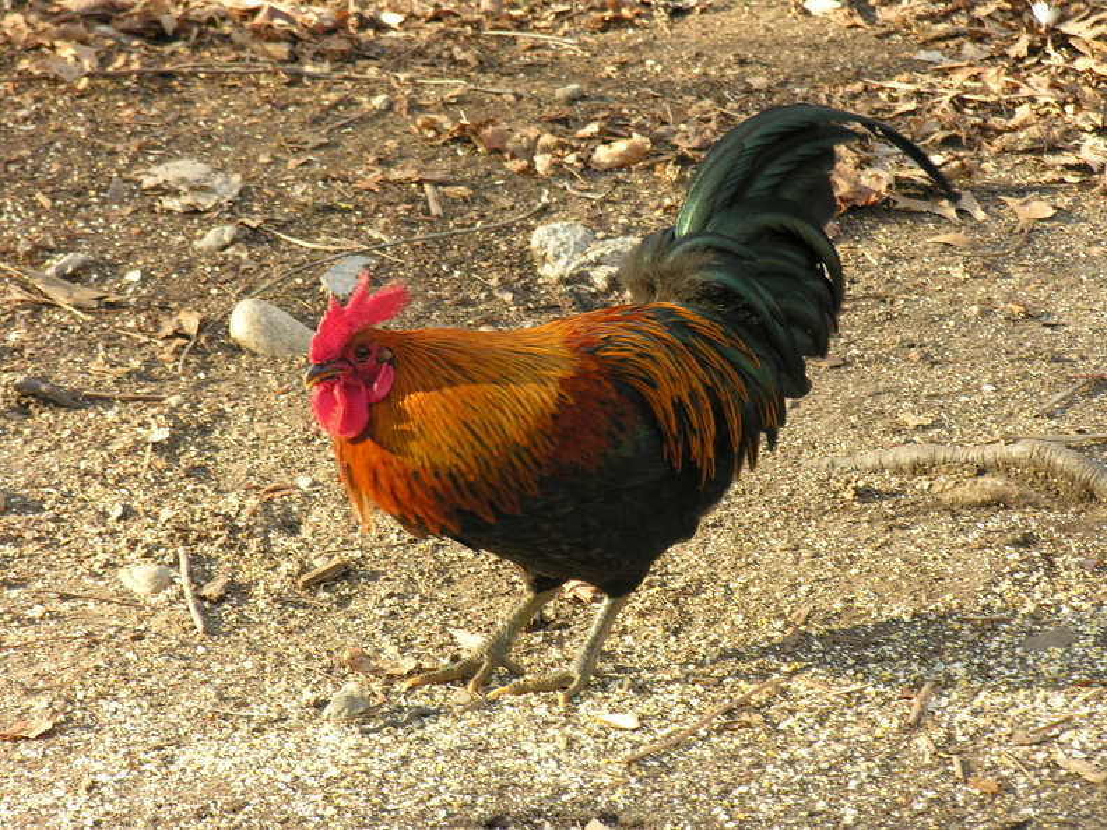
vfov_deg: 5.9
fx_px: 8091
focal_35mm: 253
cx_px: 554
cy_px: 415
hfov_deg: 7.8
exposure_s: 1/48.2
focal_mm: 64.5
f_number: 5
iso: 50
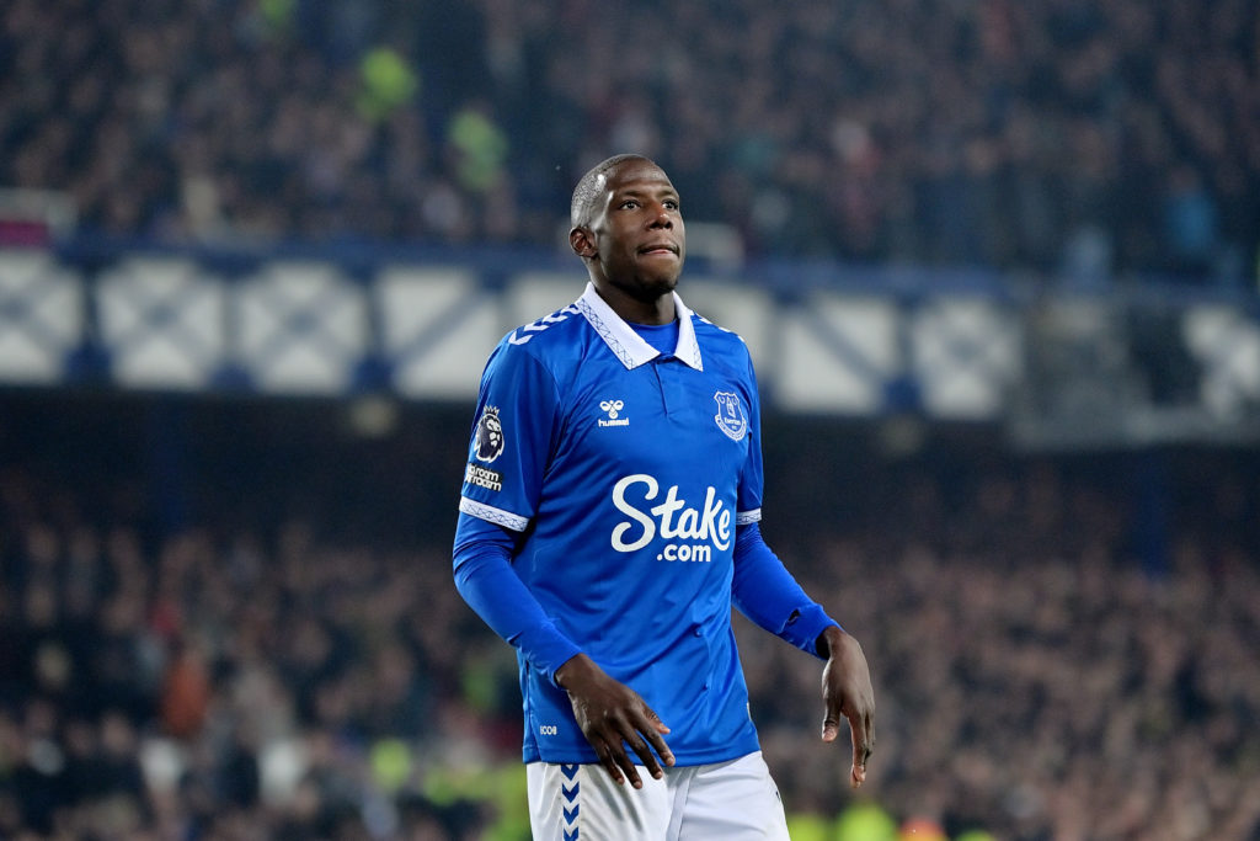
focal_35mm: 200
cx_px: 630
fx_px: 7001
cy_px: 420
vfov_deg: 6.9
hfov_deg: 10.3
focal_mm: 200
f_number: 3.2
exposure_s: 1/1600
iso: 1250
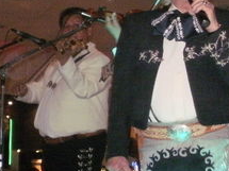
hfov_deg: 18.3
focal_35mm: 107
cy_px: 81
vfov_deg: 13.8
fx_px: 707
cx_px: 167
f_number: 3.5
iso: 400
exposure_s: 1/30
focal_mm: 6.3
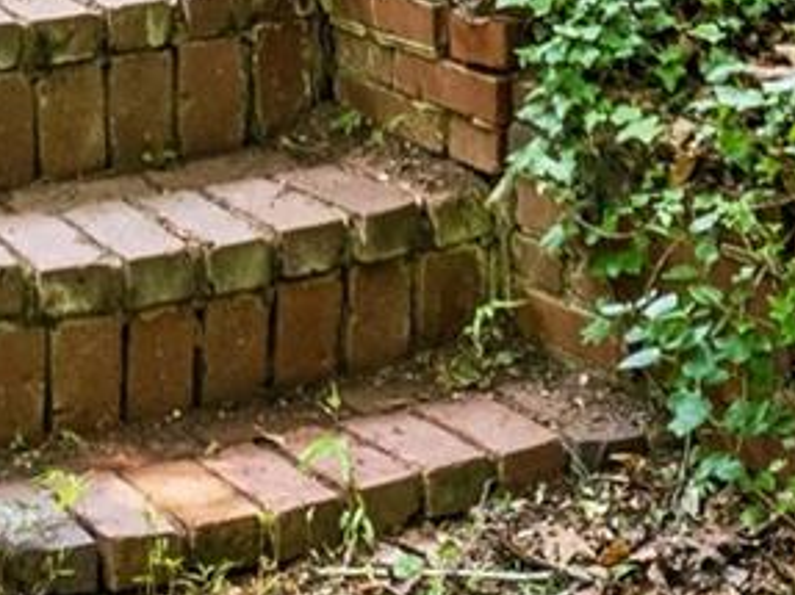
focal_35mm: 151
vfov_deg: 8.3
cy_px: -1189
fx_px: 3466
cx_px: -58
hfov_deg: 12.9
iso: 100
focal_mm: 8.38
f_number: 2.8
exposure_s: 1/40
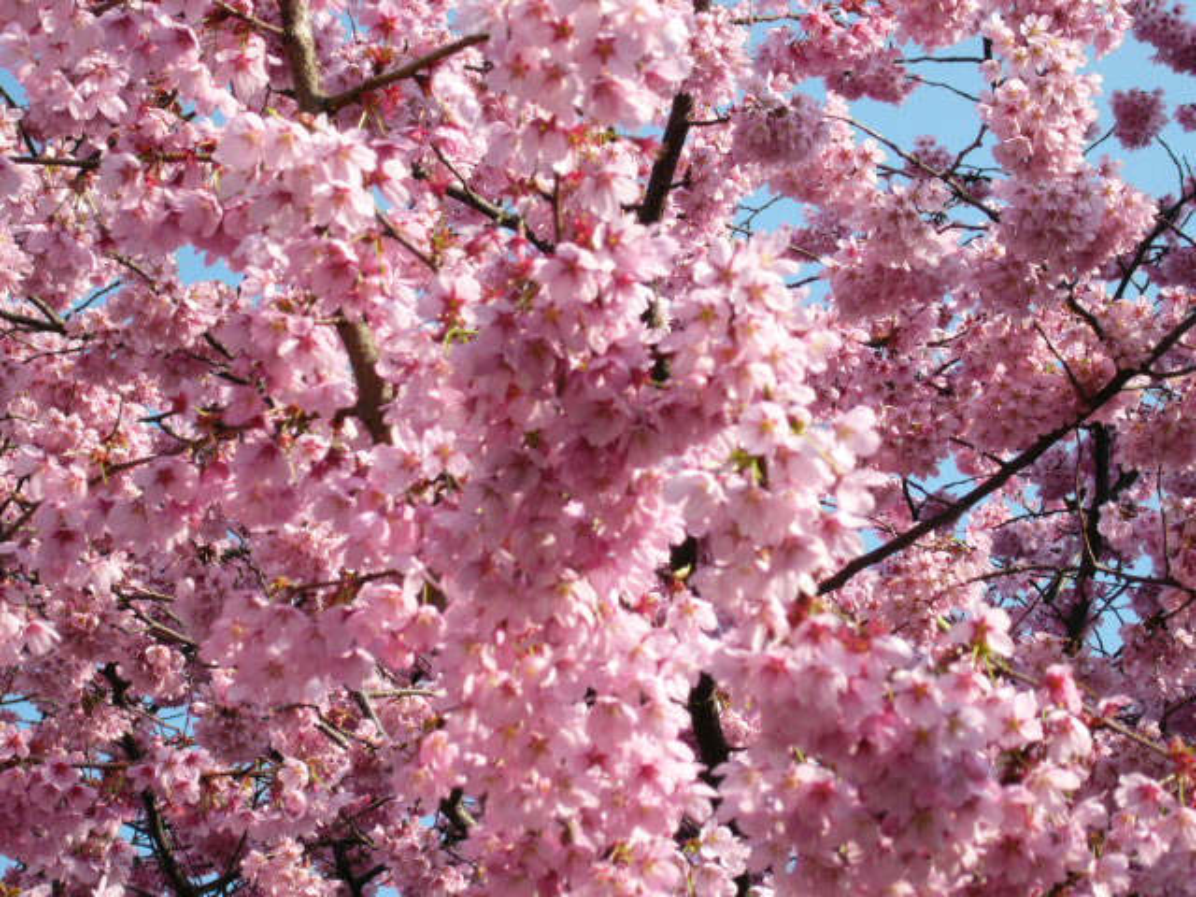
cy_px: 448
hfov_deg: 18.7
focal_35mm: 105
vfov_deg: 14.1
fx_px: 3628
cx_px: 598
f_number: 4.9
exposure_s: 1/160
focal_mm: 17.4
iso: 50
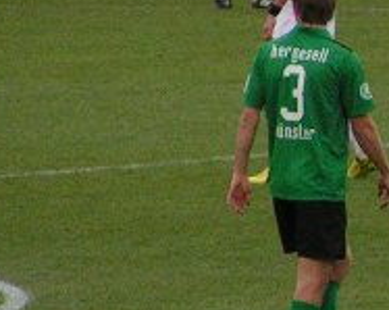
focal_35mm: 1302
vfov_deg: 1.2
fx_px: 14966
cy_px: 25
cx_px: 639
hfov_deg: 1.5
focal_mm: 47.6
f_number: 3.5
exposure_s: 1/320
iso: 160
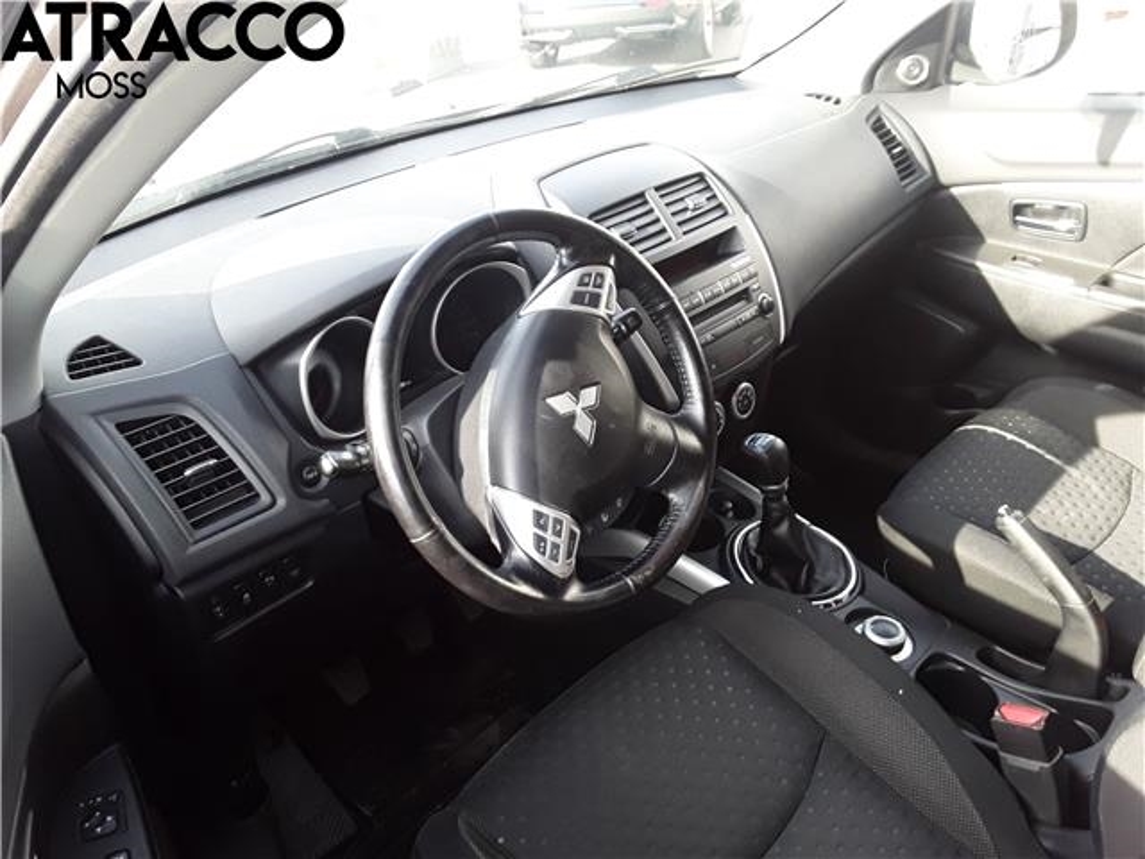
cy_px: 430
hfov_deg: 63.4
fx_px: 926
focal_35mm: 28
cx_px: 572
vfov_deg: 49.7
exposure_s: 1/100
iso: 80
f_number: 1.9
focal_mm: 2.91
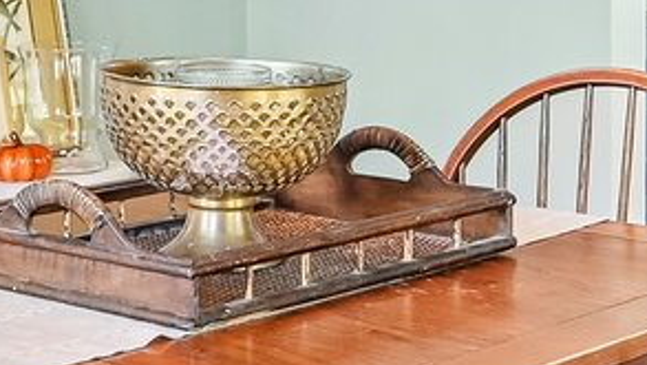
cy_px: -227
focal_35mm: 117
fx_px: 2008
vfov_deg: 10.0
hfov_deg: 18.3
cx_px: 256
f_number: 8
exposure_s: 1/6
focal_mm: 16
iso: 400
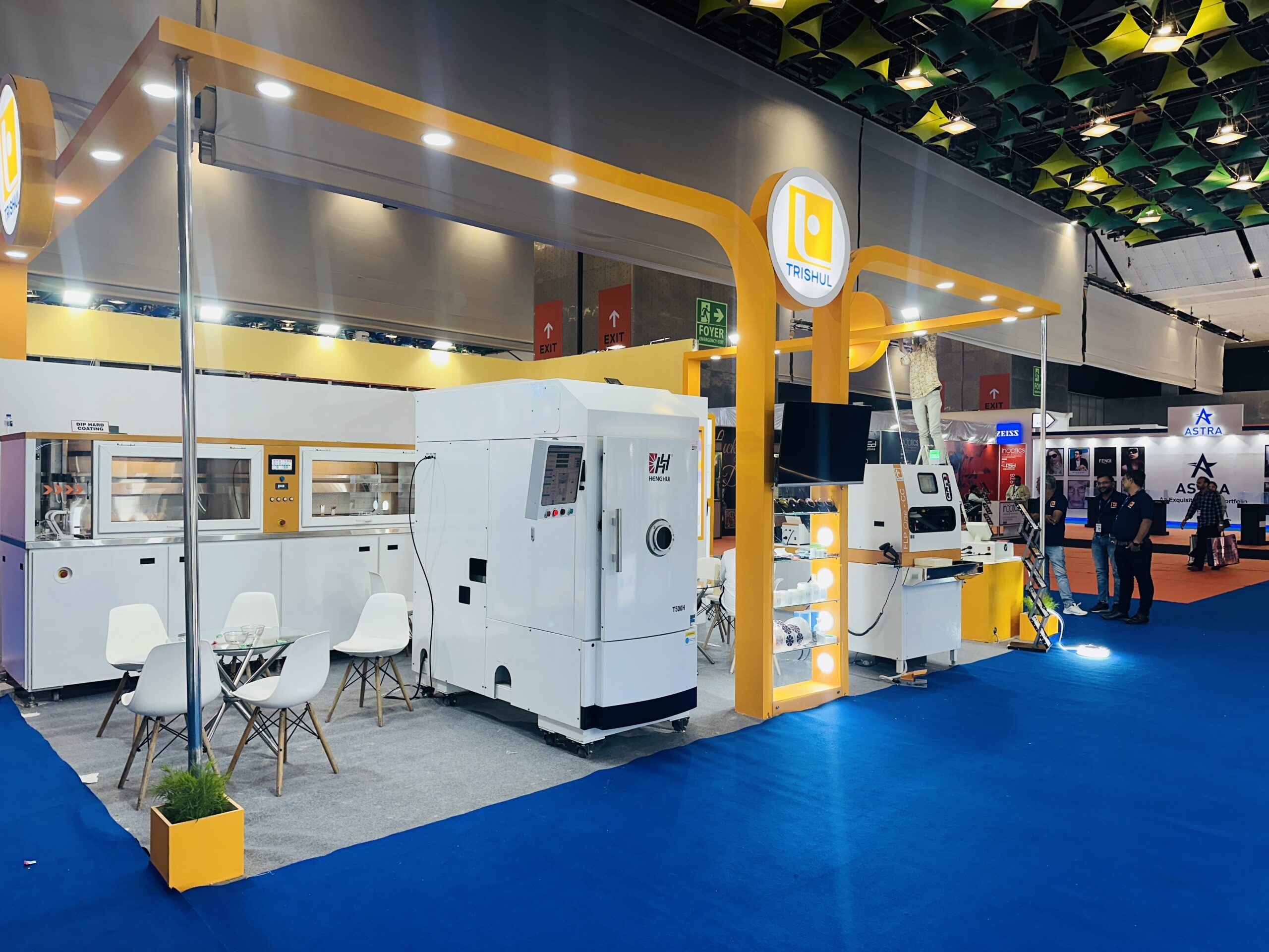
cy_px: 476
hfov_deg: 71.6
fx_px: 880
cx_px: 634
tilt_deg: -0.9
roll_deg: -0.7
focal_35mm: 24
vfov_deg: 56.8
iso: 64
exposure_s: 1/100
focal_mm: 6.86
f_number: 1.78
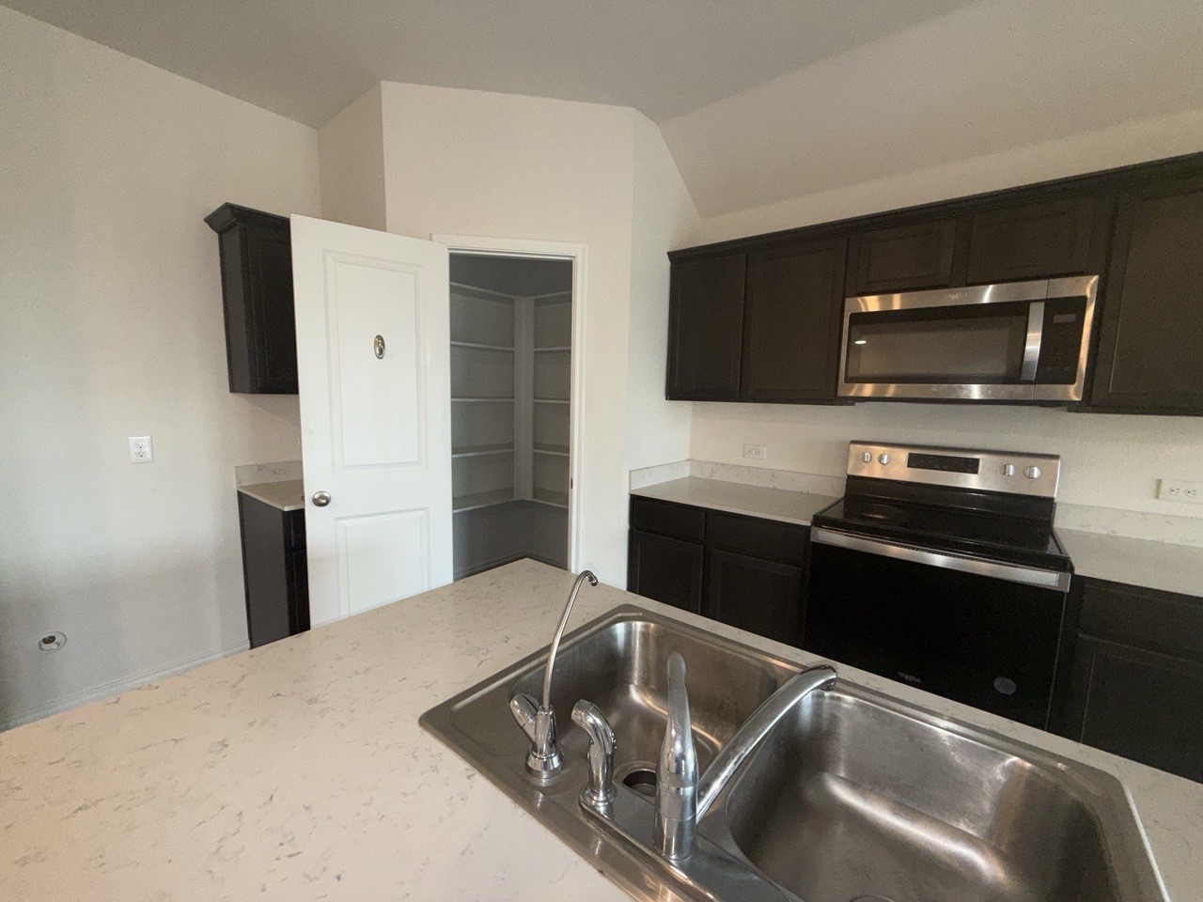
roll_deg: -1.5
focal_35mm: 14
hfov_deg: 102.1
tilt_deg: -6.9
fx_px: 487
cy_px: 451
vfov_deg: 85.7
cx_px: 602
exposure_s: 1/60
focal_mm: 2.22
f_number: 2.2
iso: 100
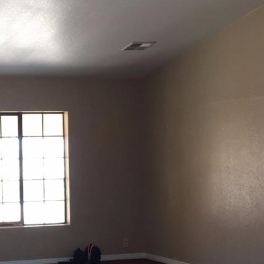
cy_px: 174
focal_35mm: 89
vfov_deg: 19.5
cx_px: 6
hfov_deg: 19.0
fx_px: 768
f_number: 2.2
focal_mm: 4.15
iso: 32
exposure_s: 1/40
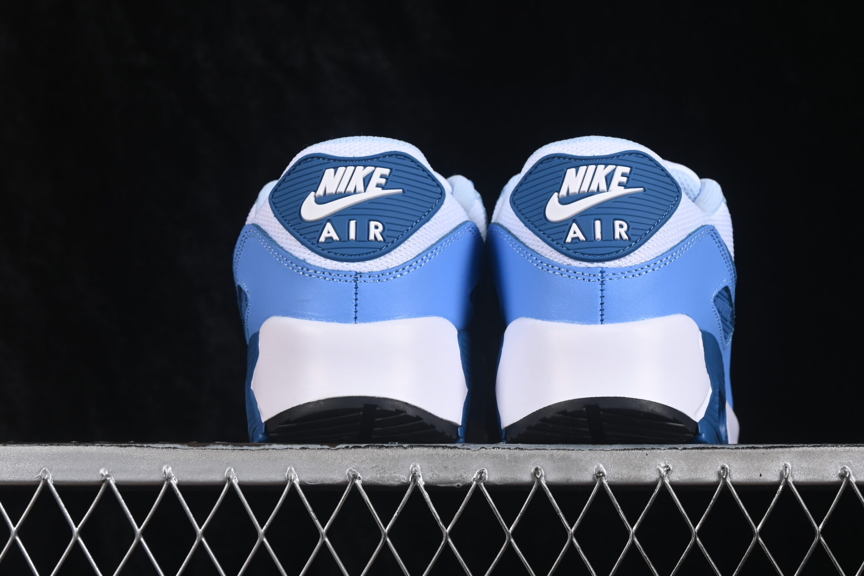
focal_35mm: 97
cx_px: 502
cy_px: 214
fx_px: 2328
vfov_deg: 14.1
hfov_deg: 21.0
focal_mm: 50
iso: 160
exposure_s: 1/80
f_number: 8
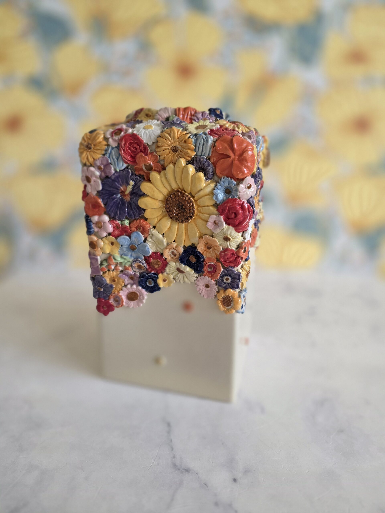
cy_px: 256
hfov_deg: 58.9
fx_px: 341
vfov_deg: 73.9
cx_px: 192
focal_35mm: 23
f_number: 1.7
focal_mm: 6.25
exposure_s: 1/180
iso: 200
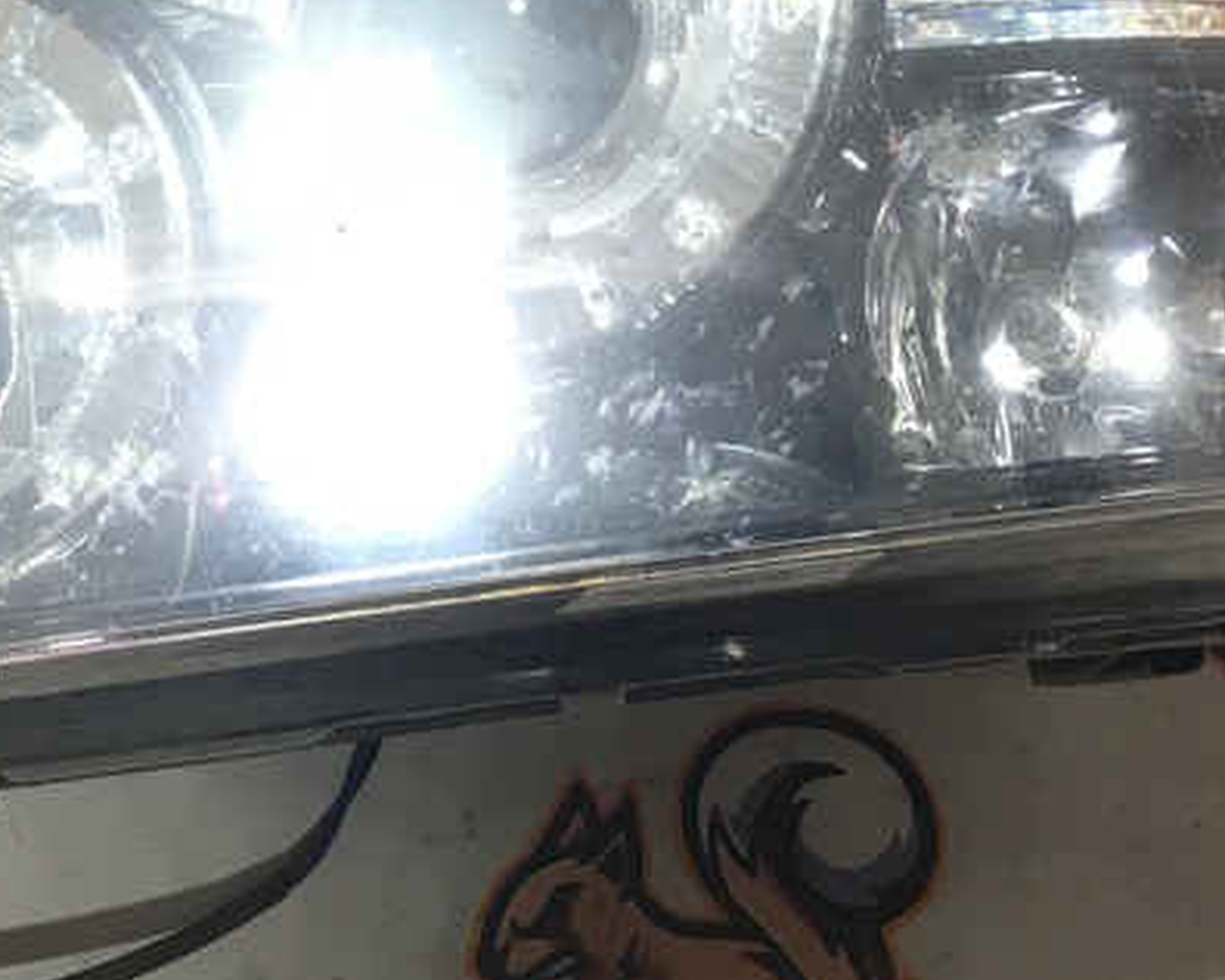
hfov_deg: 22.1
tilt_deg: -57.6
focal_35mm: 86
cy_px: -109
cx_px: 381
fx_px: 3118
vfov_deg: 17.3
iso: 32
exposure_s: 1/33
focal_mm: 4.15
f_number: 2.2
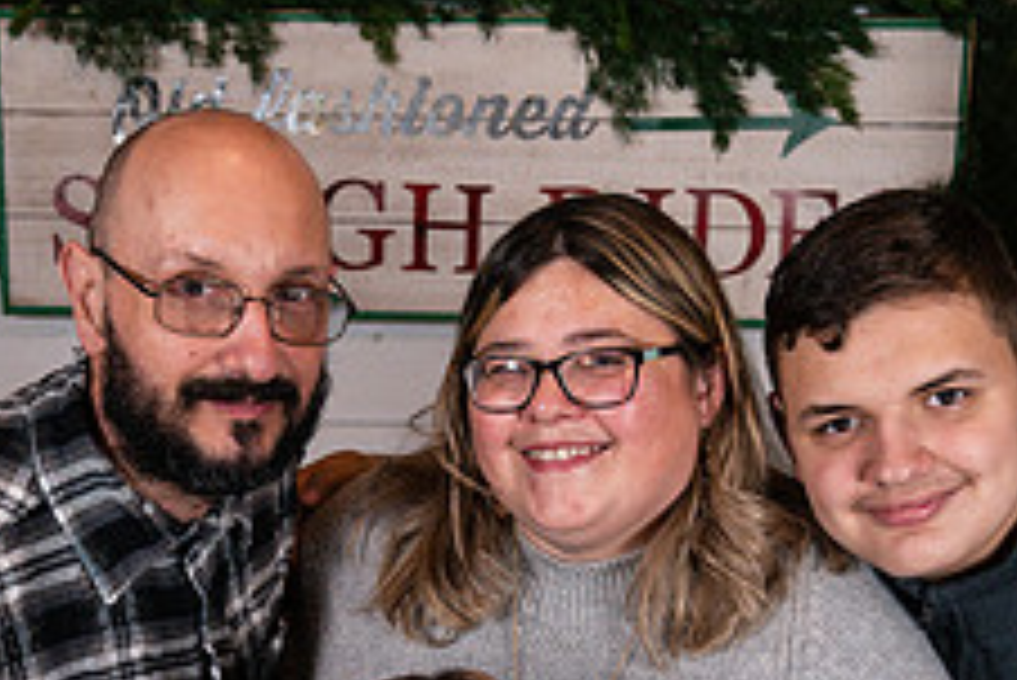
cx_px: 450
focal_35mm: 82
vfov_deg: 16.1
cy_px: 777
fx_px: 2318
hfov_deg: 24.7
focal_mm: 32
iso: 320
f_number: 5.6
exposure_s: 1/250
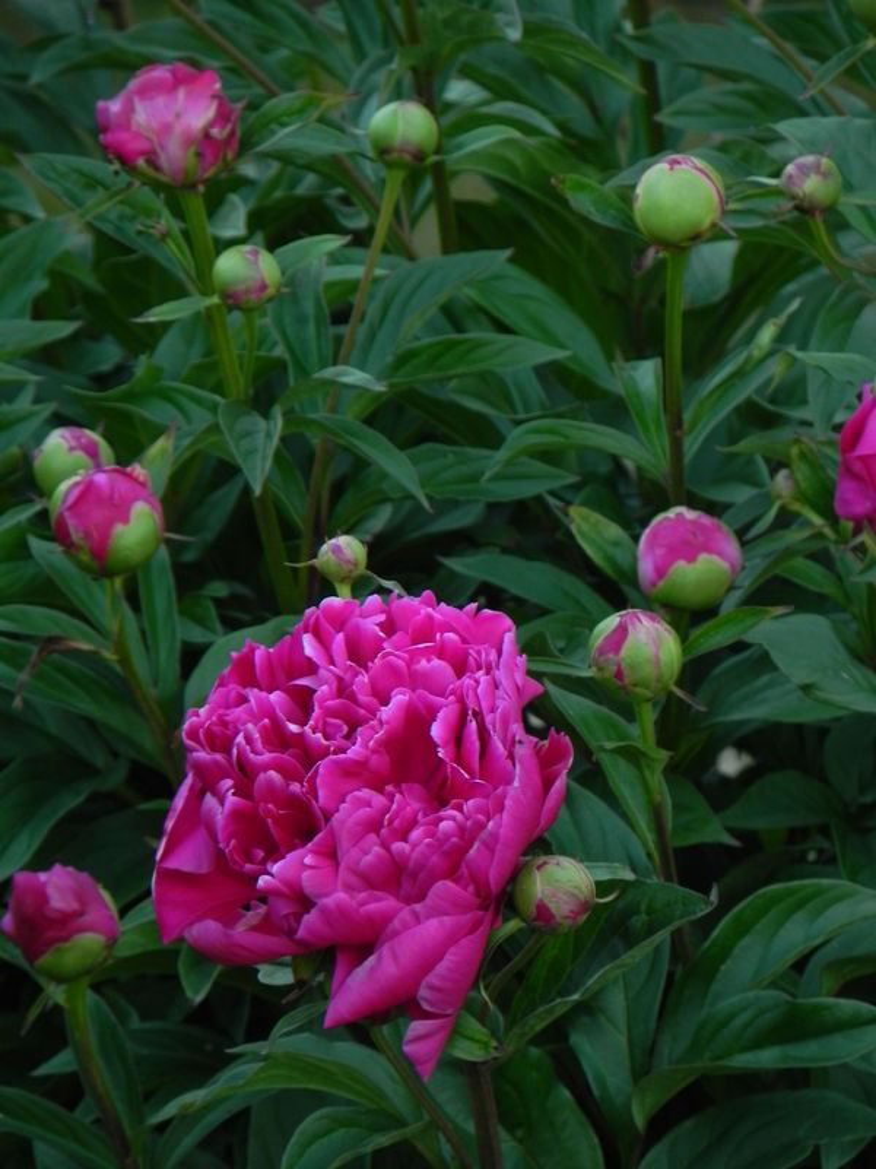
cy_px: 584
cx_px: 438
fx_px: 14340
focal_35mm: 425
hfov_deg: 3.5
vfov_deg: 4.7
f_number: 5
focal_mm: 75.7
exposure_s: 1/20
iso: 160
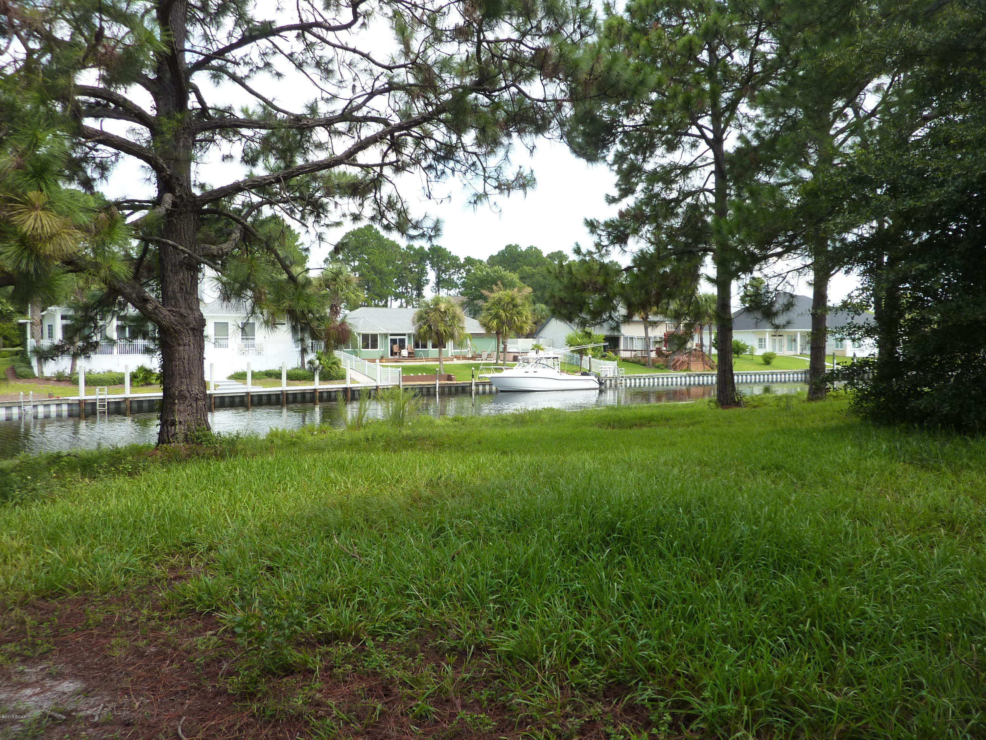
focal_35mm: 25
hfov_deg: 69.4
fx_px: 712
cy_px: 370
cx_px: 493
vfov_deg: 54.9
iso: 125
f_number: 4
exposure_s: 1/200
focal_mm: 4.1
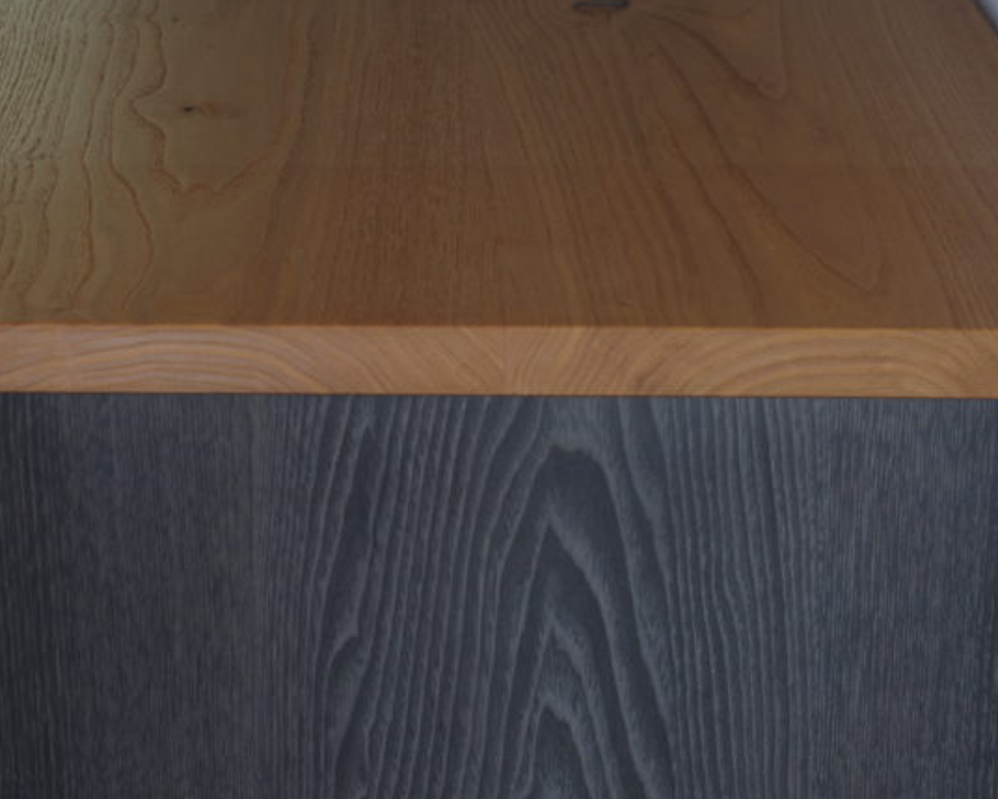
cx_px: 222
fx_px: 3482
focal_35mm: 118
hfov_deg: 16.2
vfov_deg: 13.1
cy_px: 345
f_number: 8
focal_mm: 45
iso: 400
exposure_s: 1/15
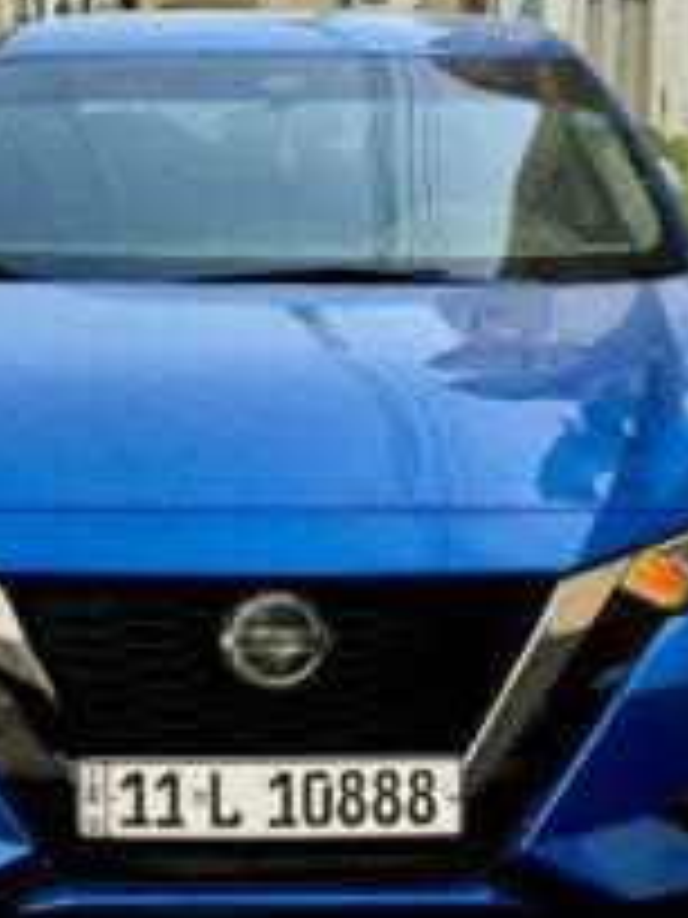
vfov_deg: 20.9
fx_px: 2491
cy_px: 436
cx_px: 297
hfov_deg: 15.7
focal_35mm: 94
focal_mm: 6.76
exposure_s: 1/1608
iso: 64
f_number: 1.78
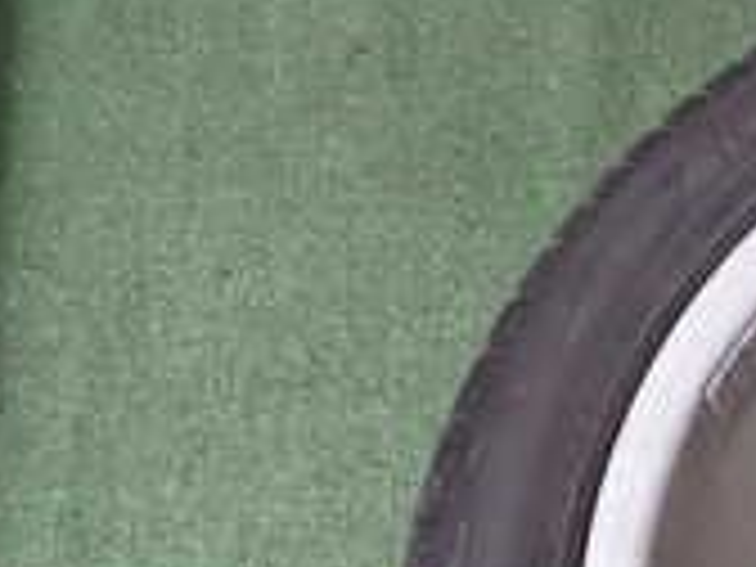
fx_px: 2337
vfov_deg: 13.4
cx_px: 1156
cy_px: 706
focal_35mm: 107
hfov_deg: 16.6
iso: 160
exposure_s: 1/125
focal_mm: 5.4
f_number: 2.3
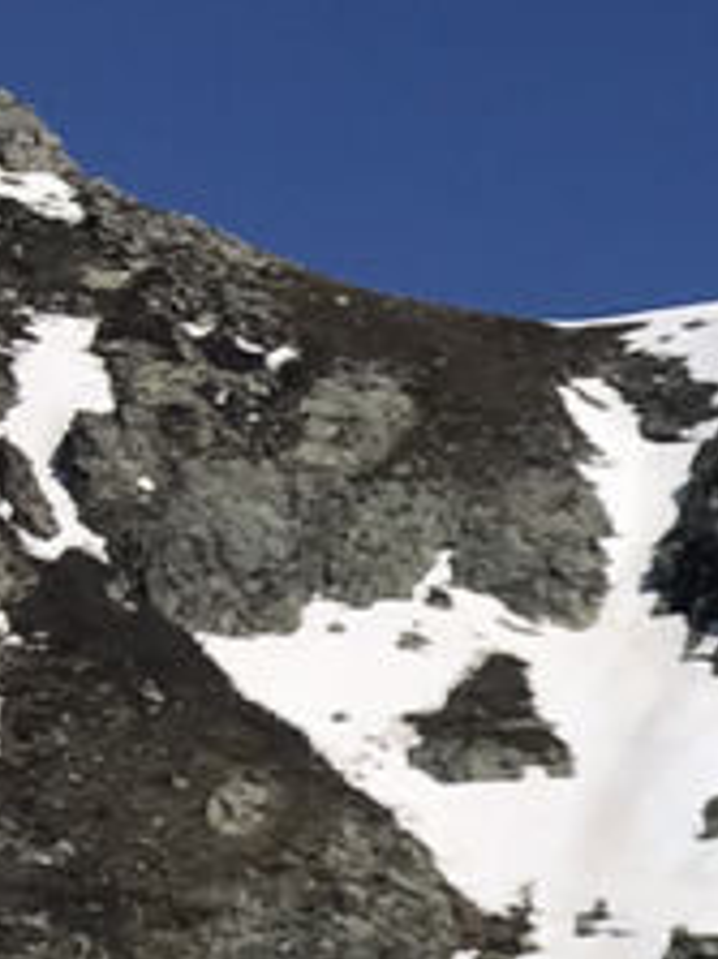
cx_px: 2201
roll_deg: -0.4
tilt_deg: -0.2
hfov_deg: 8.2
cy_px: 1673
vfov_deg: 12.1
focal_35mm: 151
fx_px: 4180
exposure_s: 1/6024
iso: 20
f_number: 1.8
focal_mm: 4
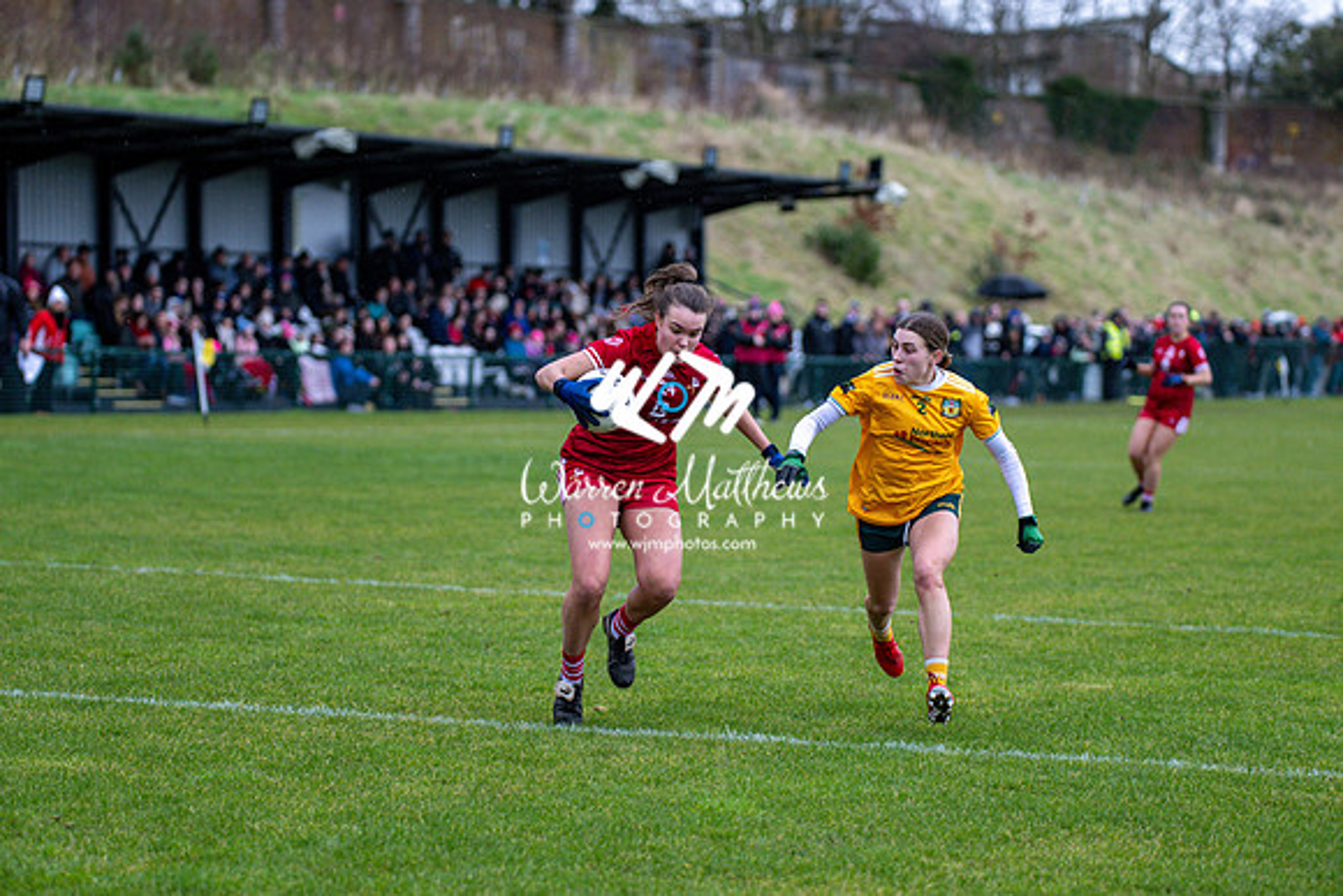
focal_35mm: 135
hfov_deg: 15.2
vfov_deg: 10.2
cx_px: 672
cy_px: 448
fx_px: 5037
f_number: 2.8
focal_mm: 135
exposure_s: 1/640
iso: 2000
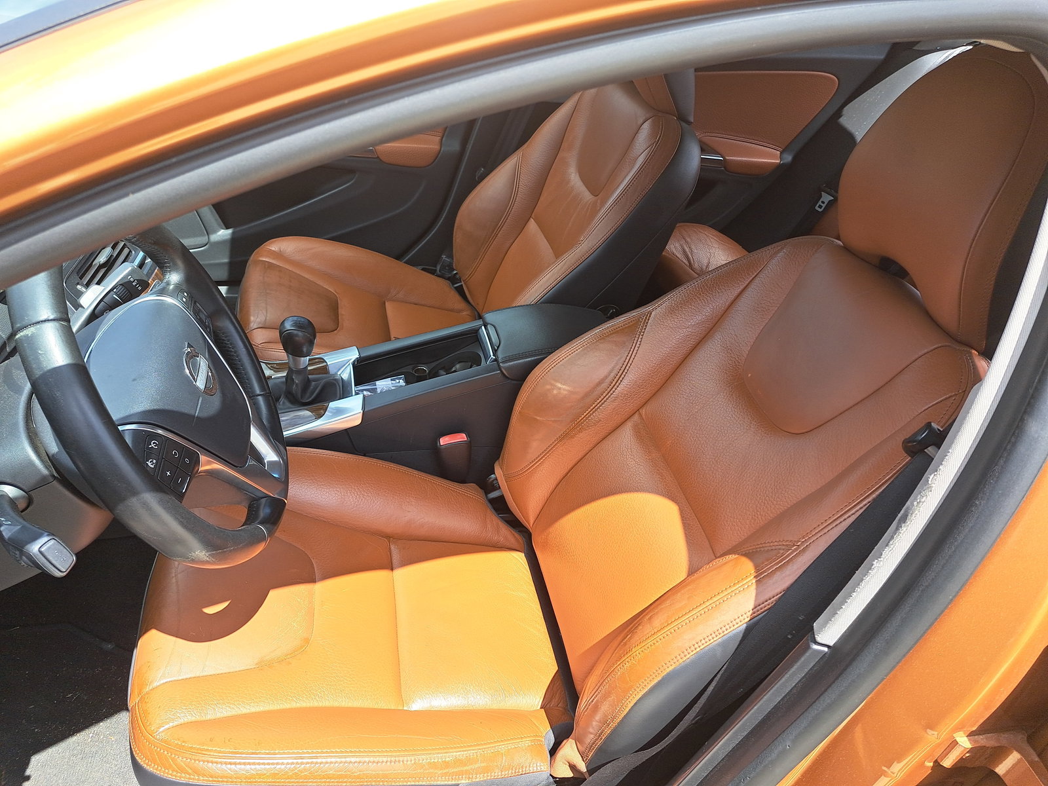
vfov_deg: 56.8
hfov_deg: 71.6
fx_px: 727
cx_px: 524
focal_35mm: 24
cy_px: 393
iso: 50
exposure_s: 1/292
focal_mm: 5.23
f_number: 1.8
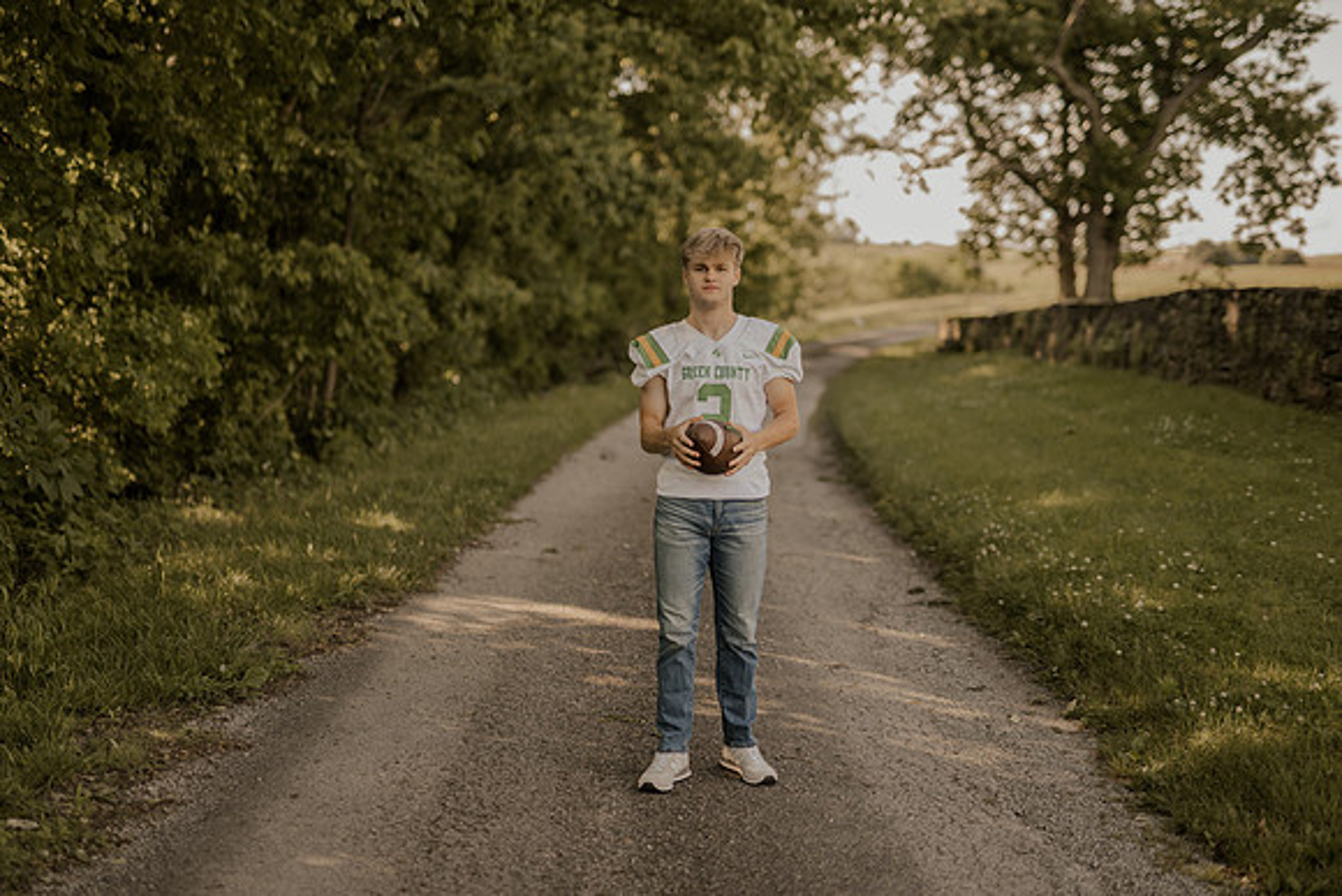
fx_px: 1905
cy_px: 448
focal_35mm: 51
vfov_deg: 26.5
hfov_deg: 38.8
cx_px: 671
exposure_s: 1/640
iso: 100
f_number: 1.8
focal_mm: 50
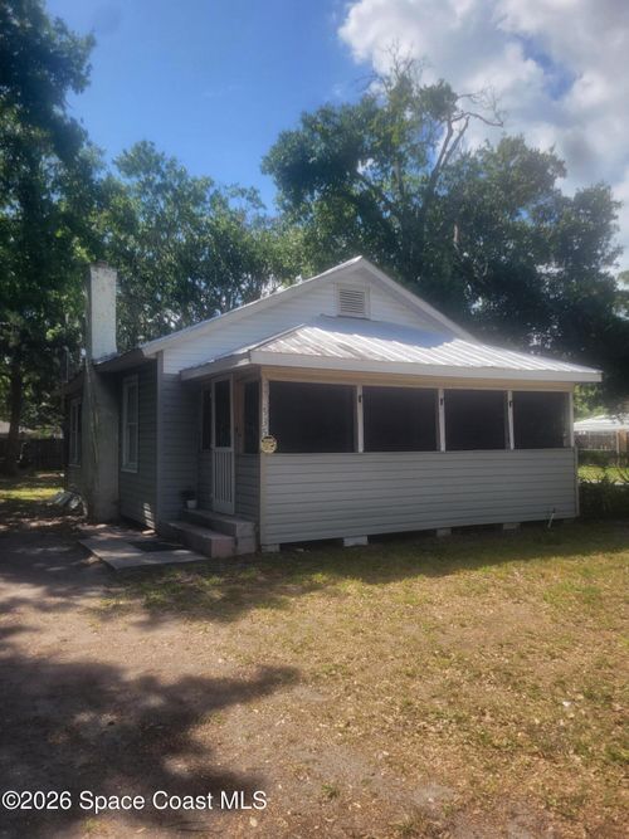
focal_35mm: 26
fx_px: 630
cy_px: 420
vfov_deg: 67.3
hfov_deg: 53.0
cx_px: 314
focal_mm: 5.4
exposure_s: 1/1610
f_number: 1.8
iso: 40
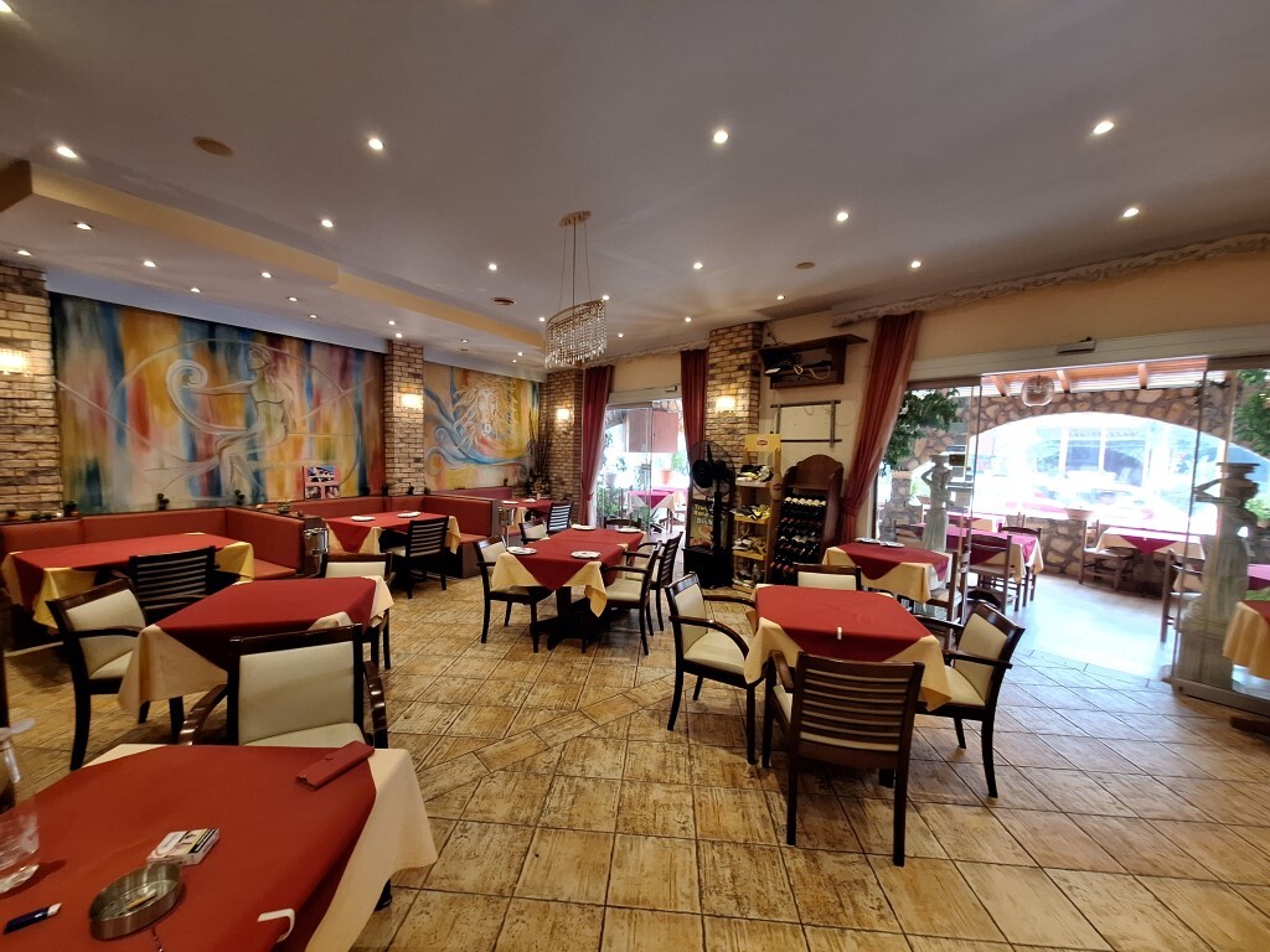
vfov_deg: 89.9
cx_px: 635
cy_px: 476
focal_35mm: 13
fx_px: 477
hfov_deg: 106.2
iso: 80
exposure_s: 1/50
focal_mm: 1.74
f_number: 2.2
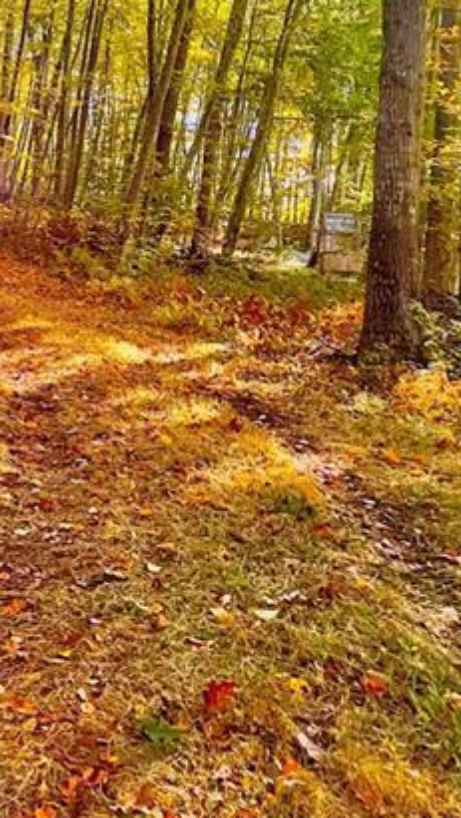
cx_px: -24
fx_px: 1150
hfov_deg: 21.7
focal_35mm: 53
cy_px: 227
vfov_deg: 38.4
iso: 320
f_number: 1.6
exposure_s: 1/60
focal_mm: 4.2
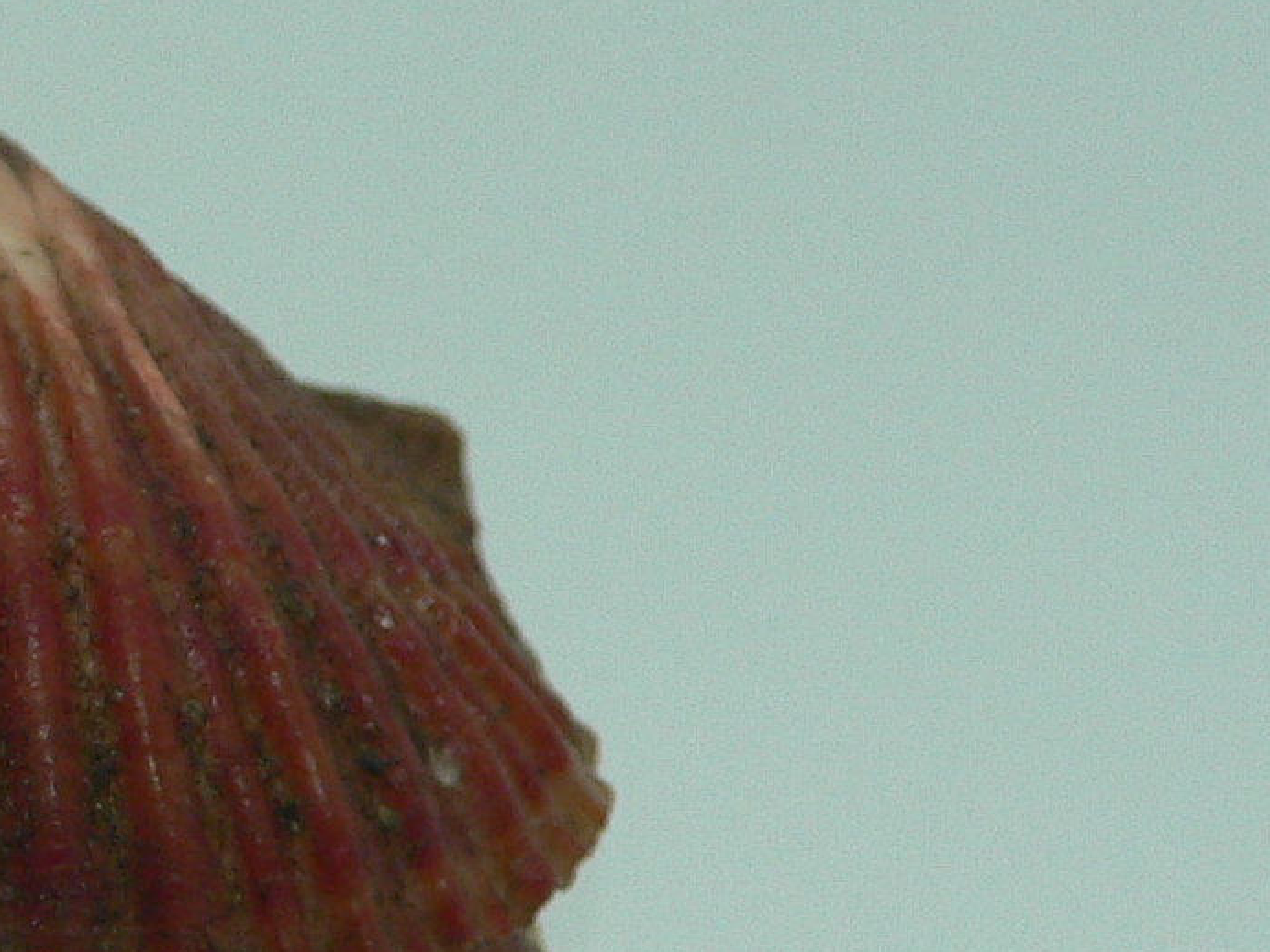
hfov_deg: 18.5
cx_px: -121
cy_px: 734
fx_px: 3742
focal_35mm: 102
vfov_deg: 14.4
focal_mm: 4.6
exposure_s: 1/60
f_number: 2.8
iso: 100
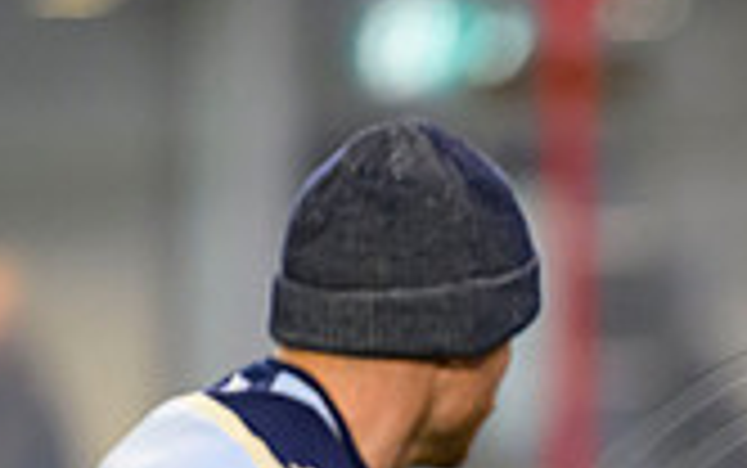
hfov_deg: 1.5
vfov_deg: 0.9
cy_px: 767
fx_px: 29010
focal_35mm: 1424
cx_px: 945
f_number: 3.2
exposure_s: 1/1250
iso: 6400
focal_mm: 400
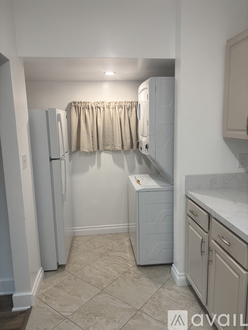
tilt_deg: -9.6
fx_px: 248
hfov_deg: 53.0
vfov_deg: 67.3
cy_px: 165
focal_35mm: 26
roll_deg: +0.4
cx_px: 124
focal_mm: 5.96
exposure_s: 1/120
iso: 100
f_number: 1.6
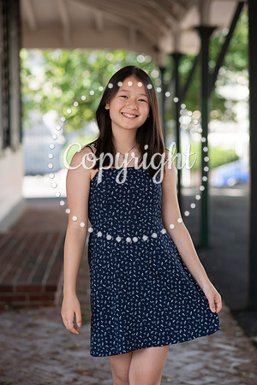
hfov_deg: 16.1
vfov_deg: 23.9
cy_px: 192
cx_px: 128
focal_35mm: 85
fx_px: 910
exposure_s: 1/320
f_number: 2.8
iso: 200
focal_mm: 85
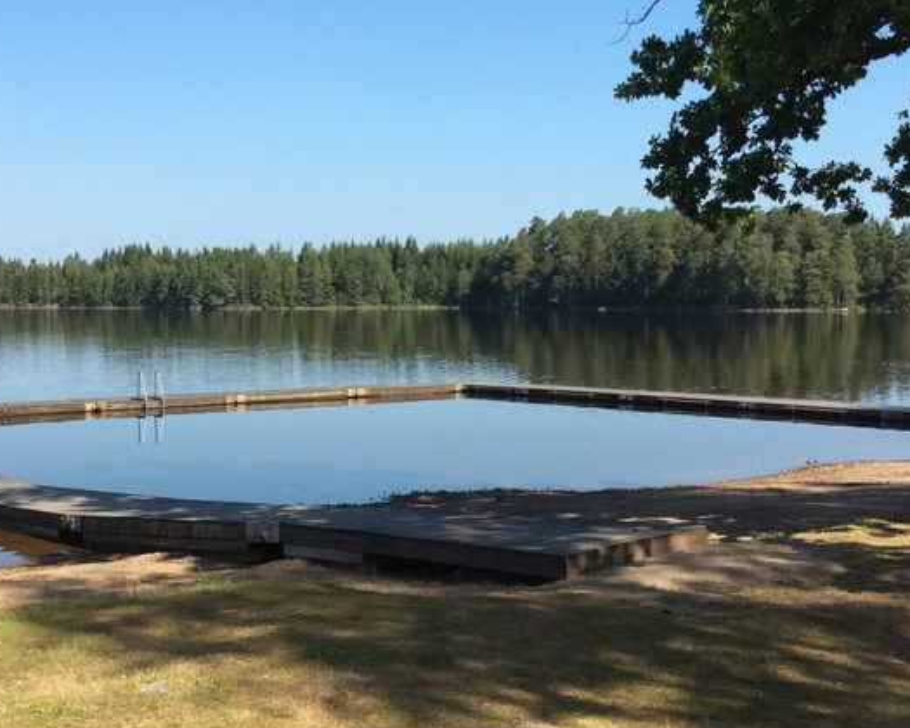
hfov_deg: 33.0
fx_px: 1535
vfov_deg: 26.7
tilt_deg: -4.3
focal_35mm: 57
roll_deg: +0.6
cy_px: 398
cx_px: 445
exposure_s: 1/1021
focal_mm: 3.3
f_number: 2.4
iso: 32
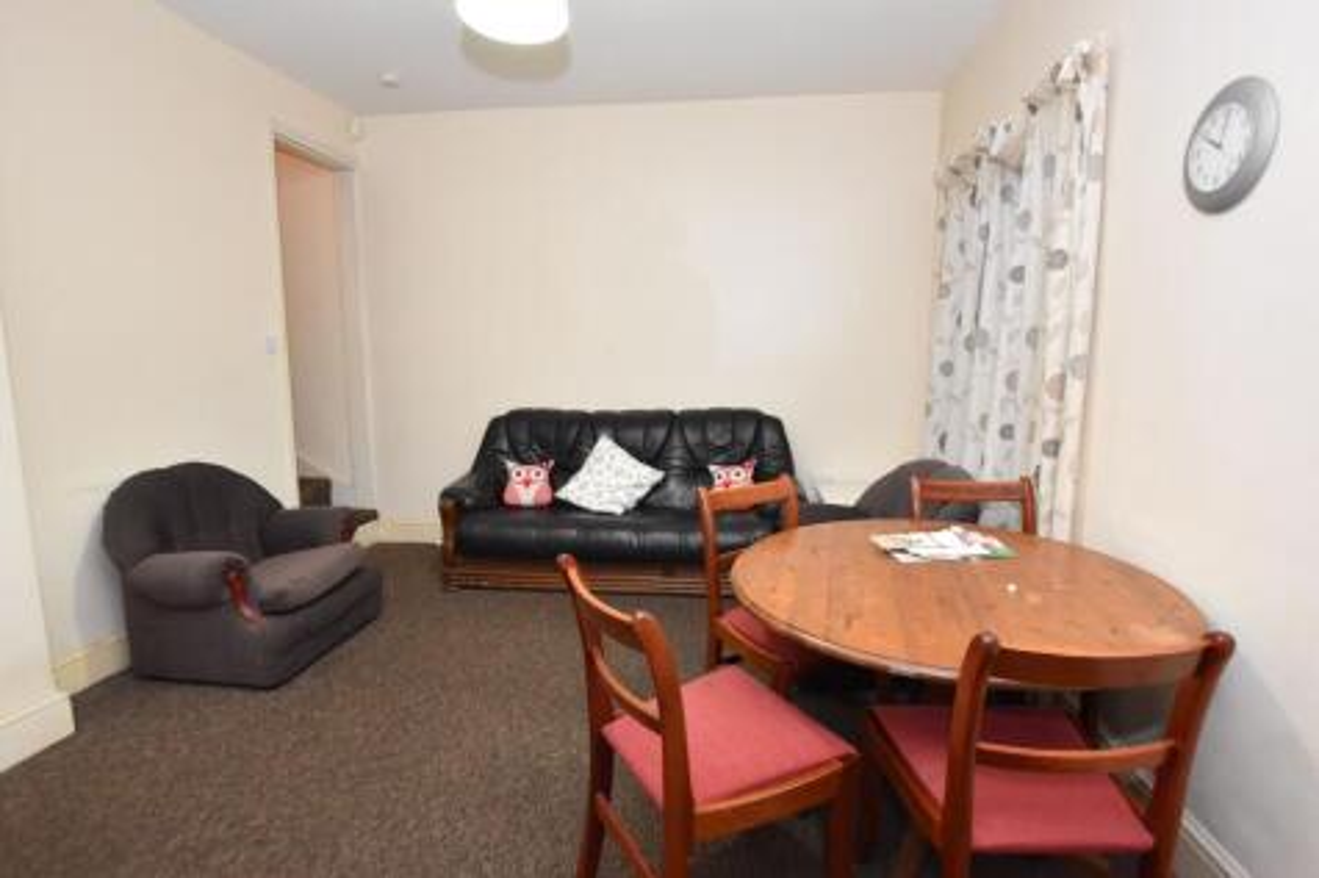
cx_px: 660
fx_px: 632
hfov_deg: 92.5
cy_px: 439
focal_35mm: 17
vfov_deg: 69.6
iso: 3200
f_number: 4
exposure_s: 1/60
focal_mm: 11.5
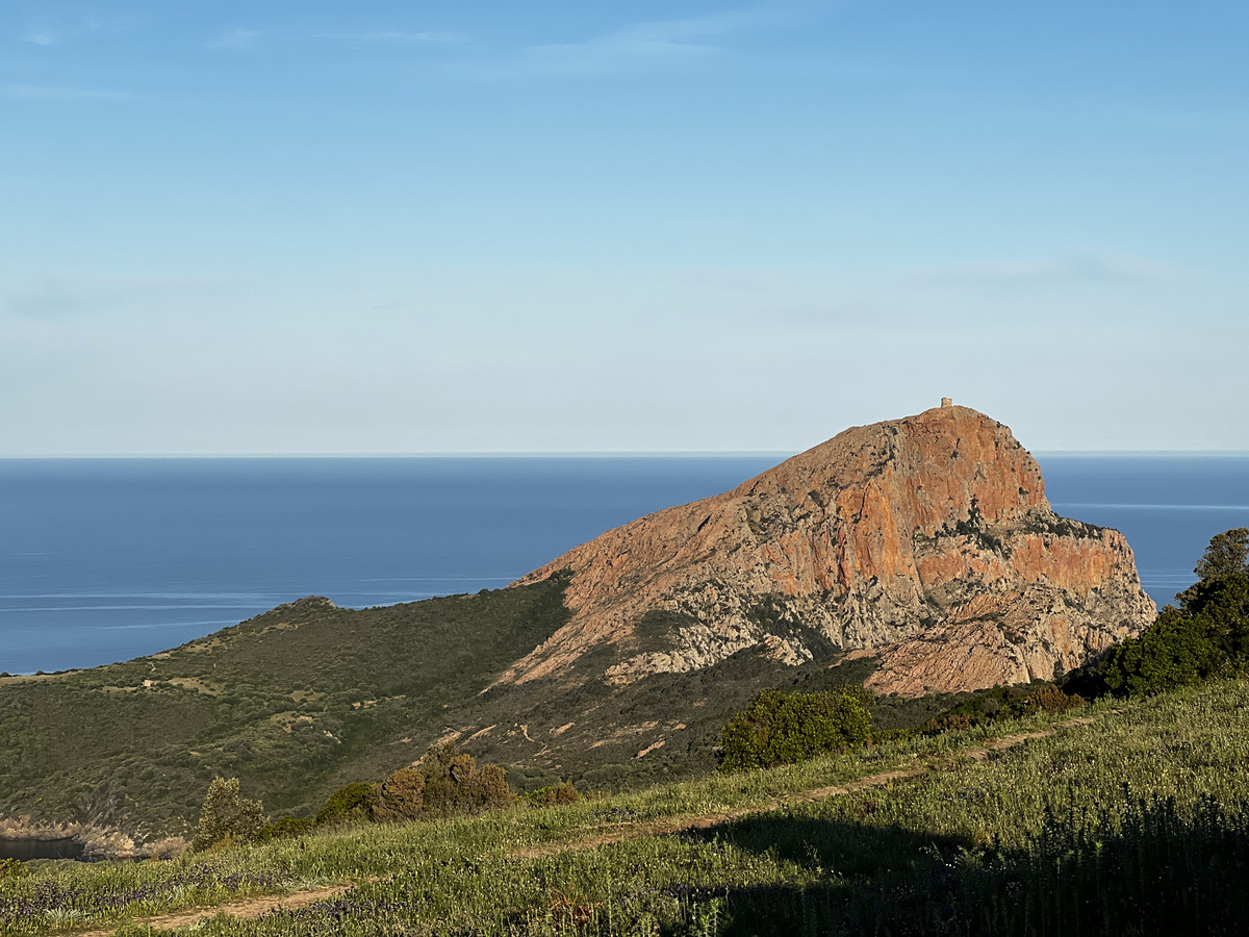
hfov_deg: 25.3
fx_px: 2778
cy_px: 468
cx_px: 624
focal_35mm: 77
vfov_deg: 19.1
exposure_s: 1/943
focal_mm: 9
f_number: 2.8
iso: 32
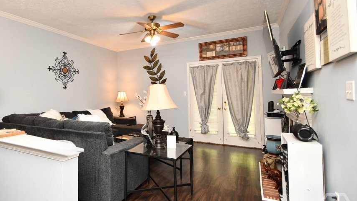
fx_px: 189
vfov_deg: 55.7
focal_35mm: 20
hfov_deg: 84.9
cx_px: 133
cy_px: 88
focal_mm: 10
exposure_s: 1/60
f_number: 4
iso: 800
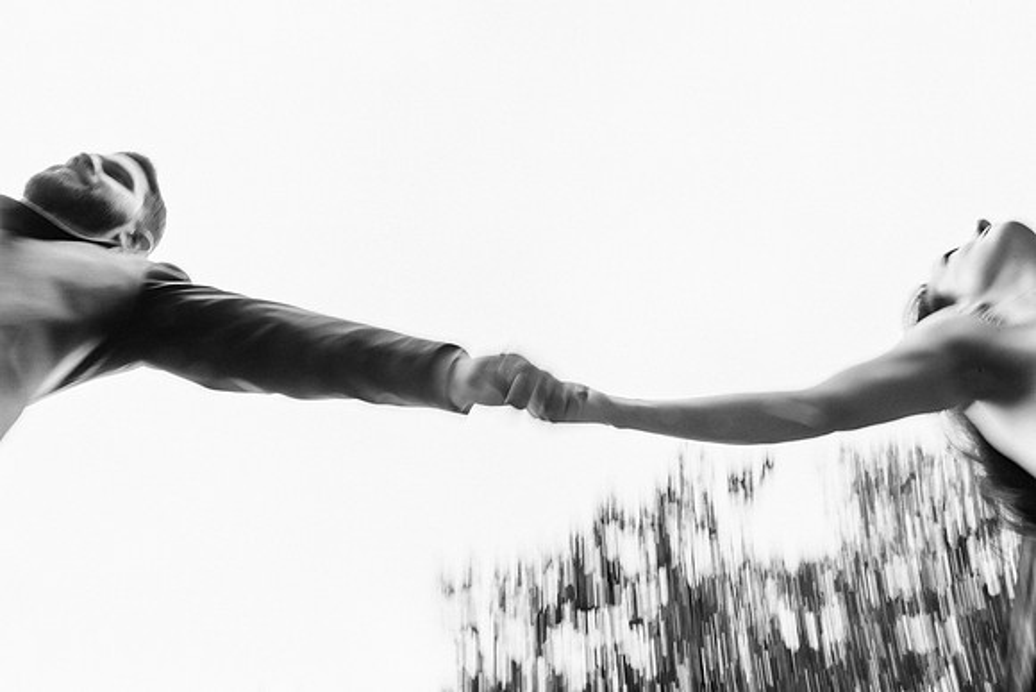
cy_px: 346
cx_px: 518
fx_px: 700
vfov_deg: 52.6
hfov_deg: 73.0
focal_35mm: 24
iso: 400
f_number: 22
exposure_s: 1/20
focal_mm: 24
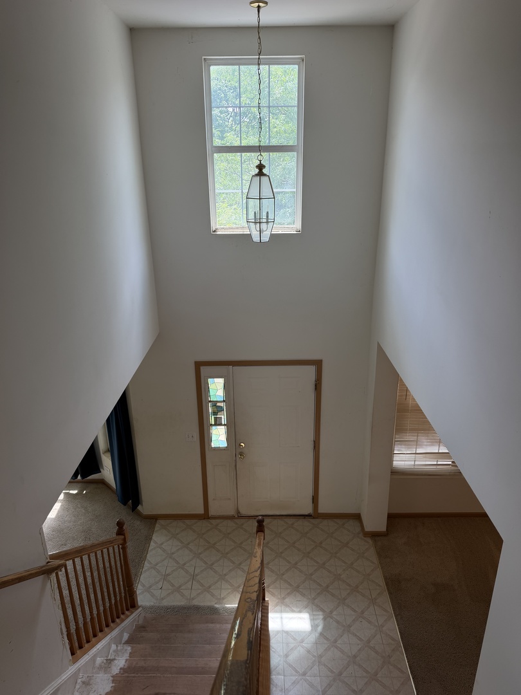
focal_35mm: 24
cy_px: 348
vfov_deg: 71.6
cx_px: 260
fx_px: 482
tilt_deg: -21.3
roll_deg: +1.1
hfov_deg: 56.8
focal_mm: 6.76
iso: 64
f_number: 1.78
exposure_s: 1/215
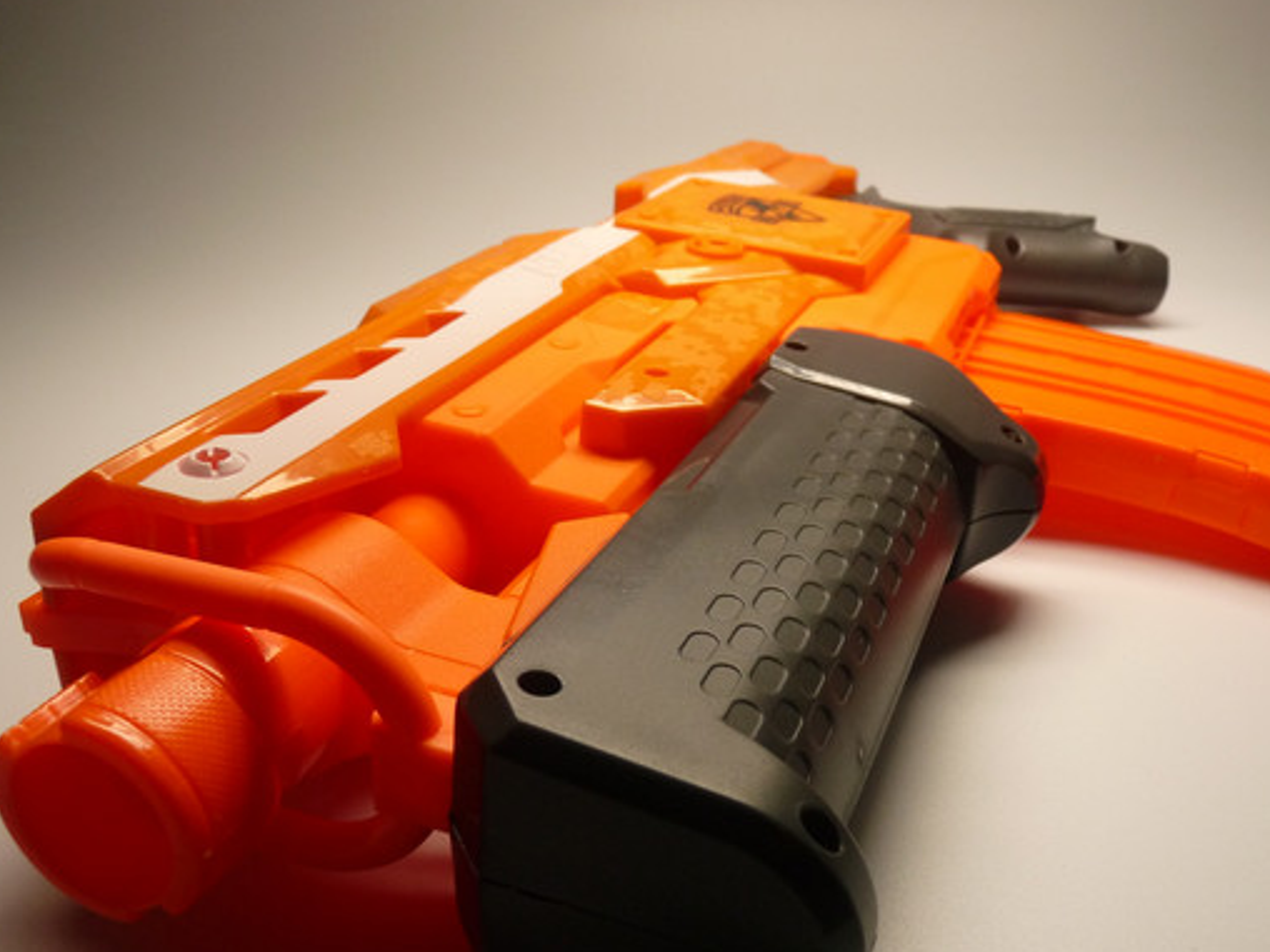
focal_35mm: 34
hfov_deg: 53.7
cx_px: 742
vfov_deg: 41.6
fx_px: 1247
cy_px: 565
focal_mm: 4.8
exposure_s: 1/320
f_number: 2.8
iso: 200
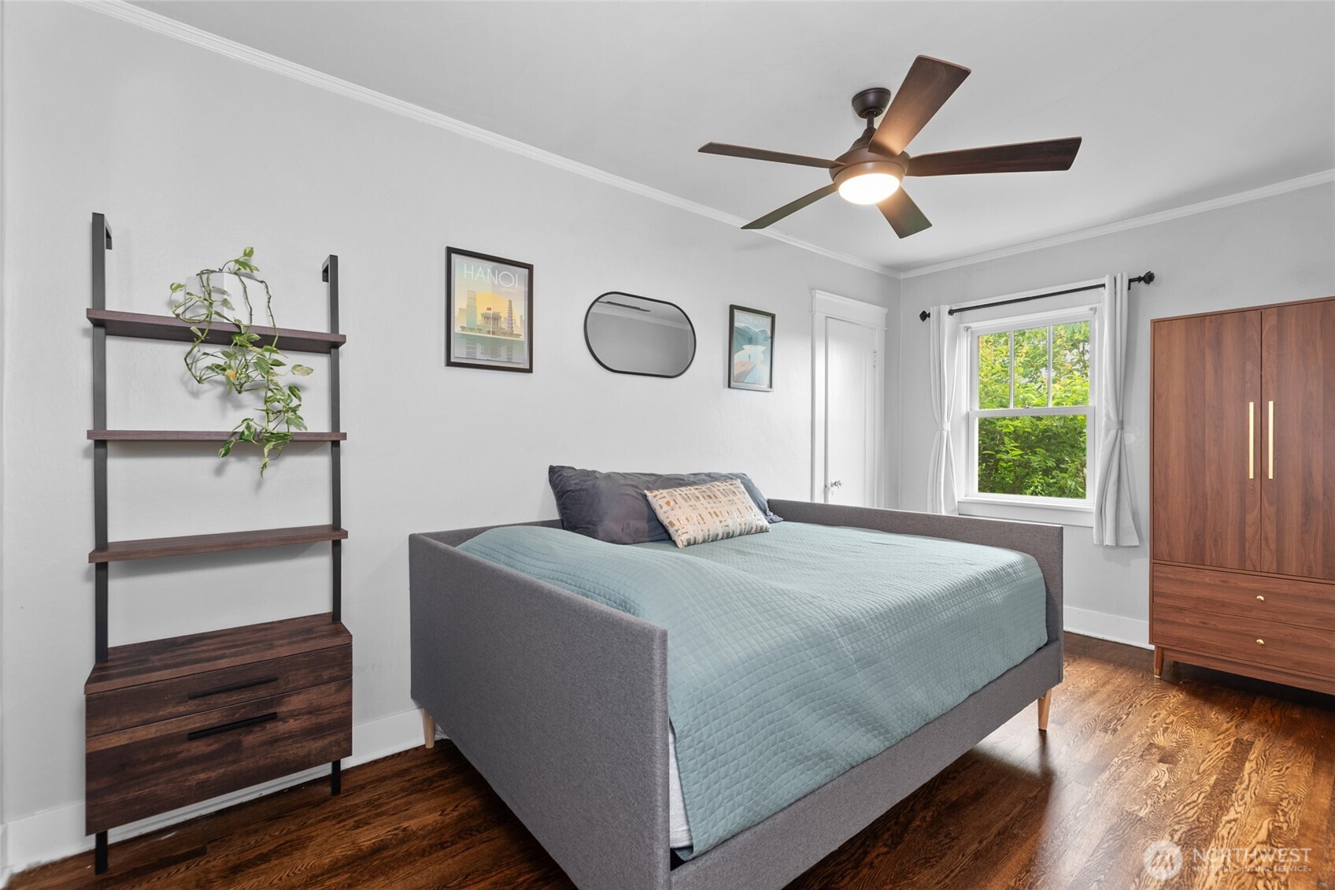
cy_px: 445
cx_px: 668
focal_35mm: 15
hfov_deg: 100.4
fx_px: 556
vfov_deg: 77.3
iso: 100
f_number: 8
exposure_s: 10
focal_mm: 10
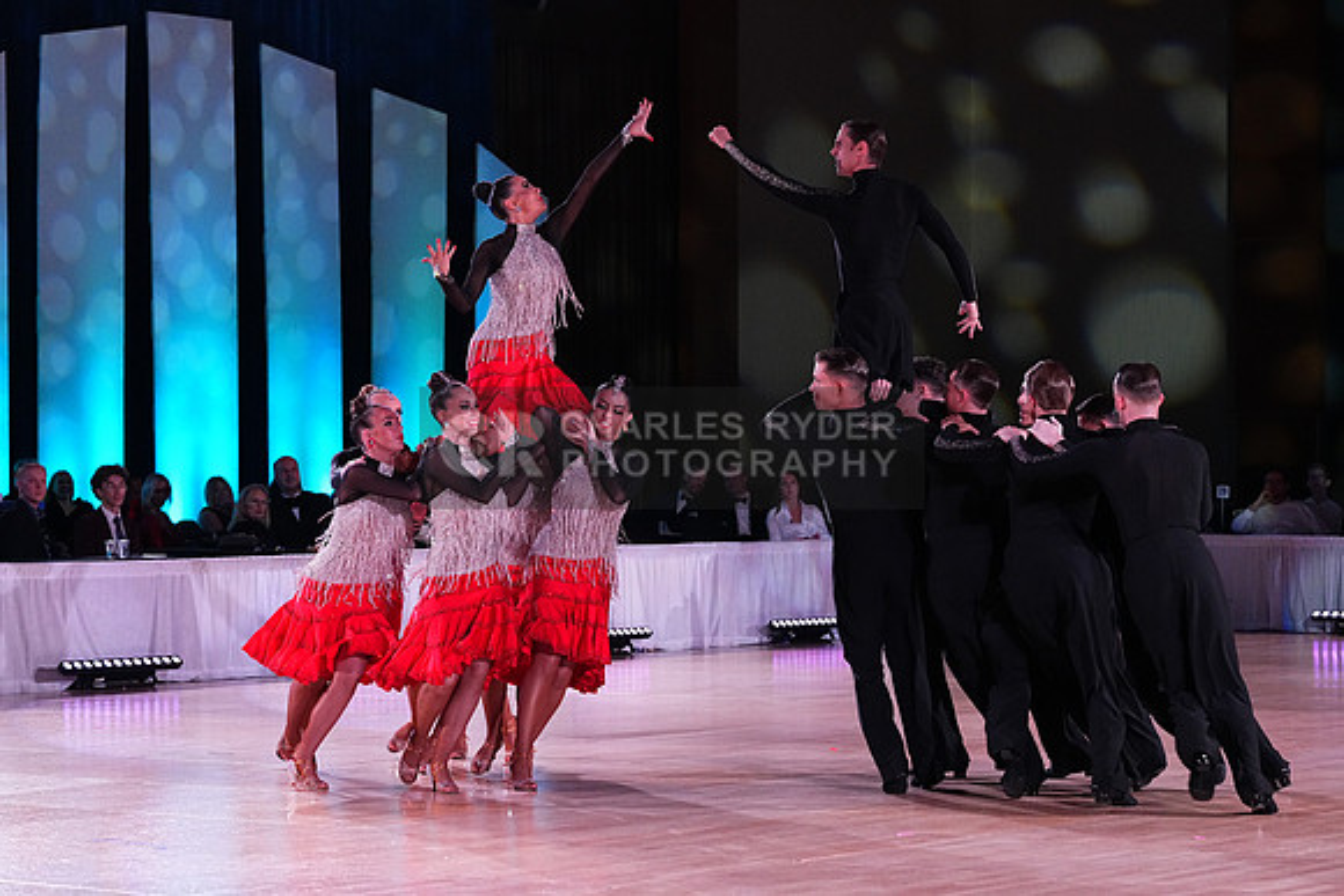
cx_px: 672
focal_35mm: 97
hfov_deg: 21.0
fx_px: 3622
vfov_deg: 14.1
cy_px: 448
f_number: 5
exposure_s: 1/320
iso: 5000
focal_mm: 97
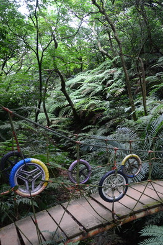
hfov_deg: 32.1
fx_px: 278
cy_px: 123
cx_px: 121
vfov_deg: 47.4
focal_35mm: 41
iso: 100
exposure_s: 1/20
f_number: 3.5
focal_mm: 18
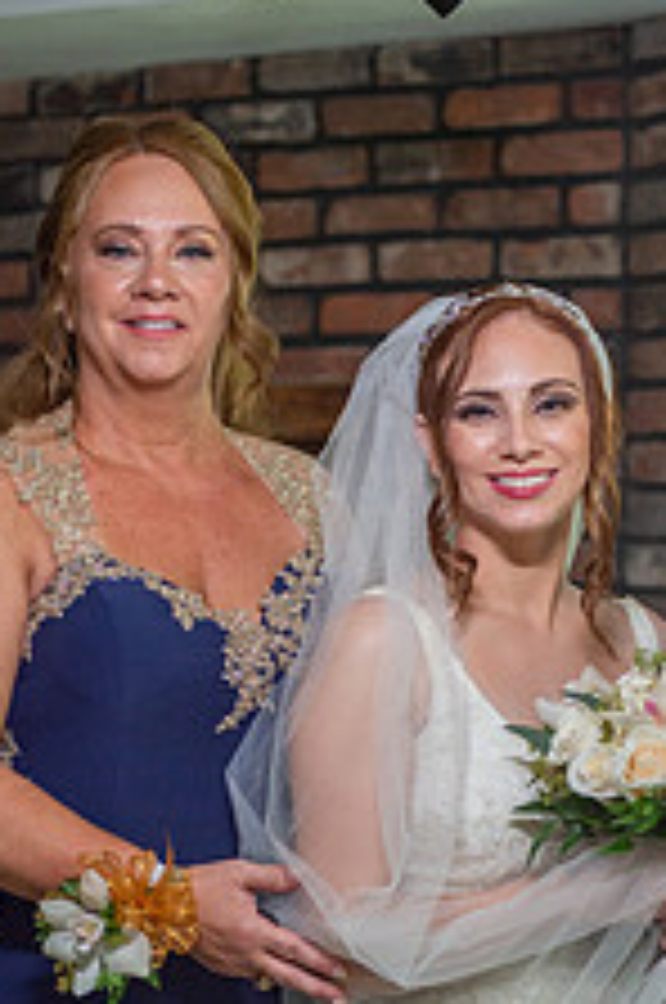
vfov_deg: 20.0
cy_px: 815
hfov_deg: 13.5
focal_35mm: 101
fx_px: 2811
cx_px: 466
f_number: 2.5
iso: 1000
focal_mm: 50
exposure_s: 1/400
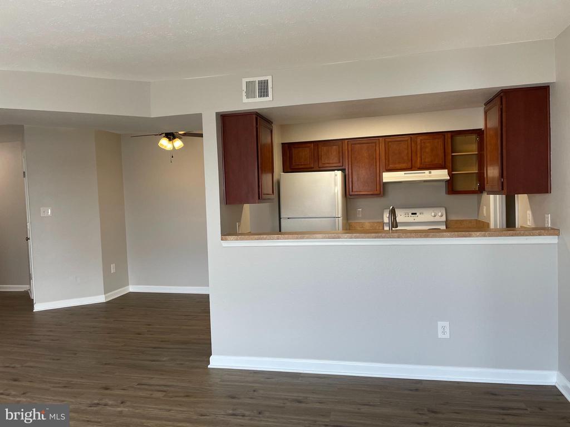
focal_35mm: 26
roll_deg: +2.7
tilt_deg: -2.9
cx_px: 285
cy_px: 214
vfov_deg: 53.1
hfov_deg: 67.3
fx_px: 428
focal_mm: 4.2
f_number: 1.6
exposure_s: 1/120
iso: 64
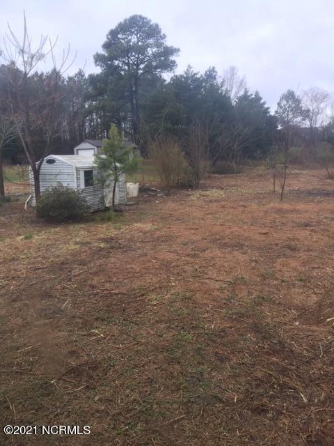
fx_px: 373
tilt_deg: -8.3
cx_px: 167
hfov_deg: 48.2
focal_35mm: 29
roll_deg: +1.1
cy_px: 223
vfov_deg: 61.7
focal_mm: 4.15
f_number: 2.2
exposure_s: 1/120
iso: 32
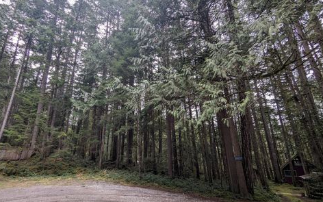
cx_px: 157
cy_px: 106
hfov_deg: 91.1
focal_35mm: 18
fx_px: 158
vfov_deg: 65.0
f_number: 2.2
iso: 46
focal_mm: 2.35
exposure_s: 1/152
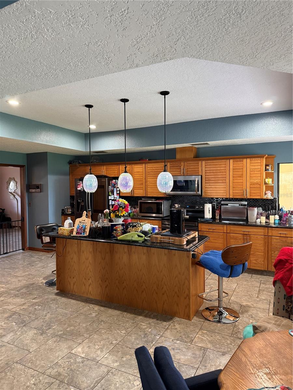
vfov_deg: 71.6
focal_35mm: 24
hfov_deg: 56.8
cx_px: 146
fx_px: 271
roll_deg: +0.0
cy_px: 195
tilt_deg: -2.1
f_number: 1.78
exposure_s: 1/60
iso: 400
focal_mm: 6.76
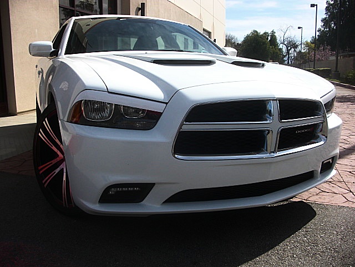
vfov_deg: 39.7
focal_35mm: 36
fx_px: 369
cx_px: 178
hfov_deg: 51.4
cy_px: 134
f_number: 7.9
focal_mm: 6.3
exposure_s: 1/160
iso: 50
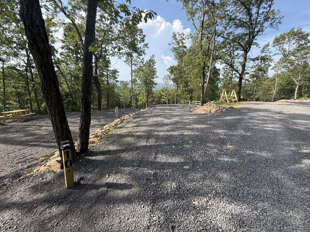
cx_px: 155
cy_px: 116
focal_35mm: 14
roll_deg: -3.8
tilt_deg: -13.3
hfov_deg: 102.1
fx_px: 125
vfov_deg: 85.7
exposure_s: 1/579
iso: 64
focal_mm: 2.22
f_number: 2.2
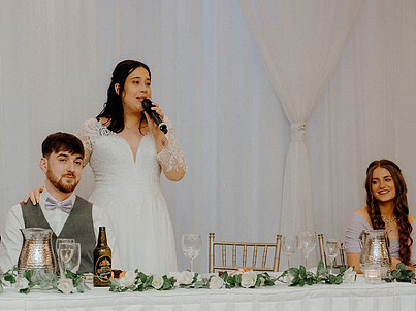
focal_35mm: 83
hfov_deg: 23.5
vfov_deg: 17.8
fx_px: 997
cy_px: 172
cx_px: 150
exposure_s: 1/200
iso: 2000
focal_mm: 40
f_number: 3.5
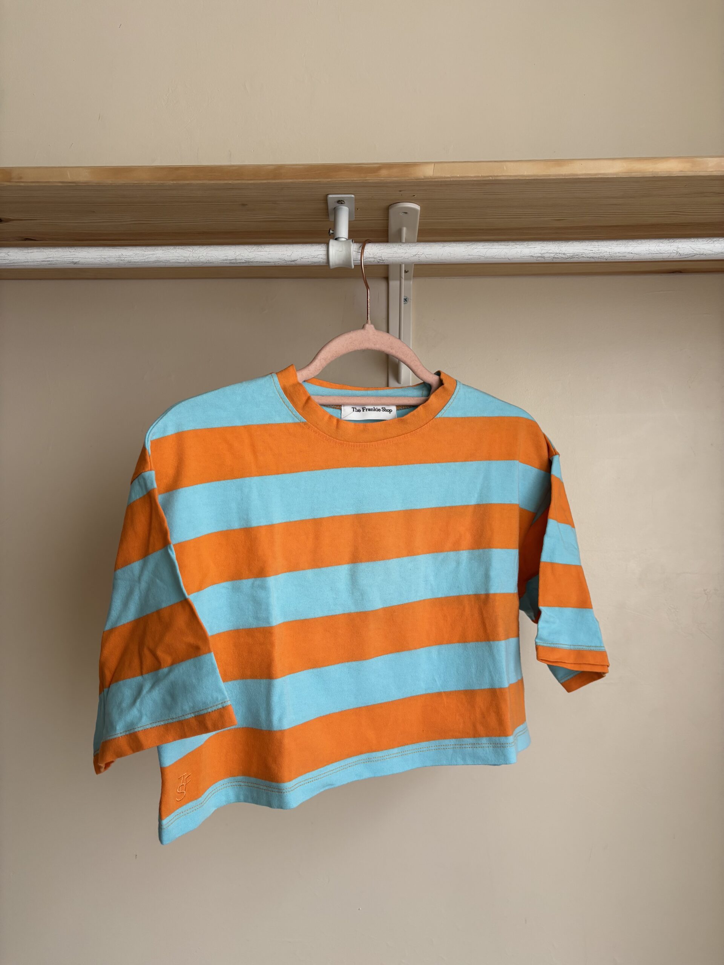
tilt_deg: +0.3
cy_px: 482
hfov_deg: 53.1
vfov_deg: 67.3
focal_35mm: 26
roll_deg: +0.0
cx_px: 362
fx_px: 725
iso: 80
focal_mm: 5.96
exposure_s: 1/121
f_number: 1.6
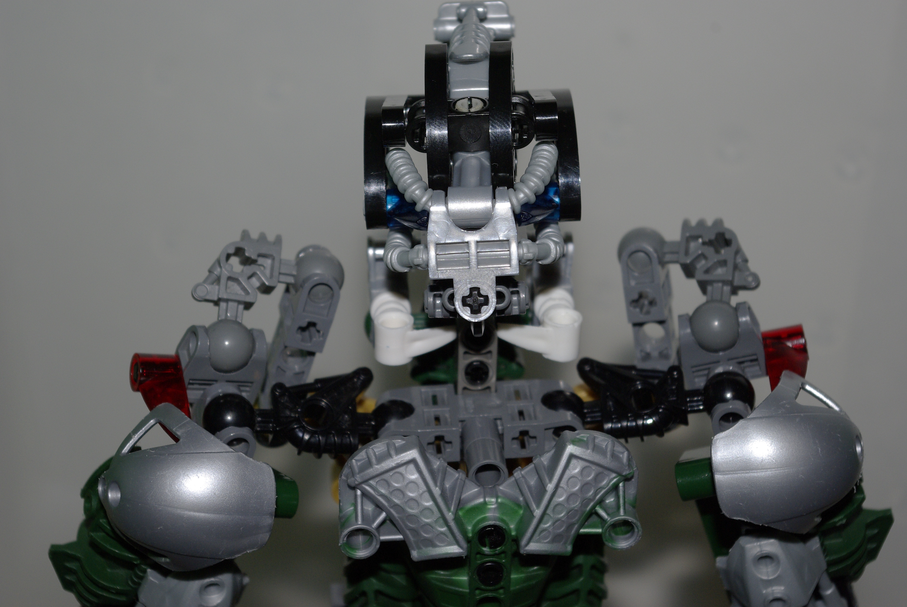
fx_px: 2081
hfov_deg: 24.6
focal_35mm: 82
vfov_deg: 16.6
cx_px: 454
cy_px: 304
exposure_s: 1/60
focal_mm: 55
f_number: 8
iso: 400
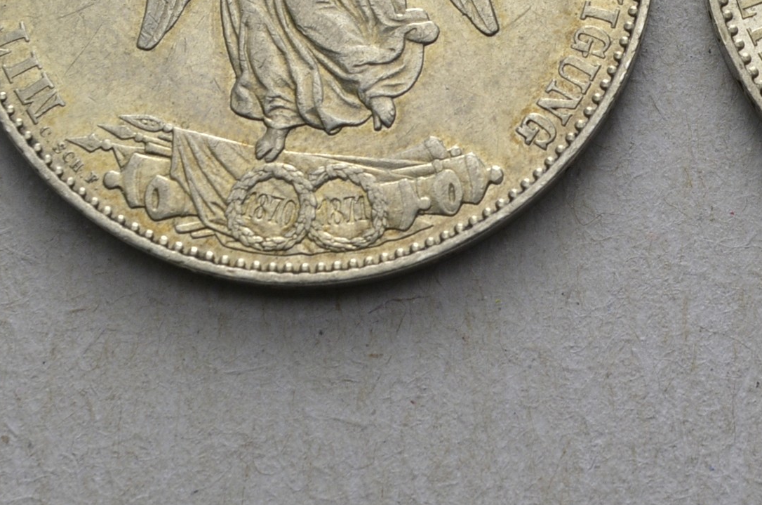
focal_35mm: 187
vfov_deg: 7.3
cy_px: -51
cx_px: 664
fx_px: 3952
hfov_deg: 11.0
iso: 400
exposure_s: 1/250
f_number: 14
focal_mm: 55
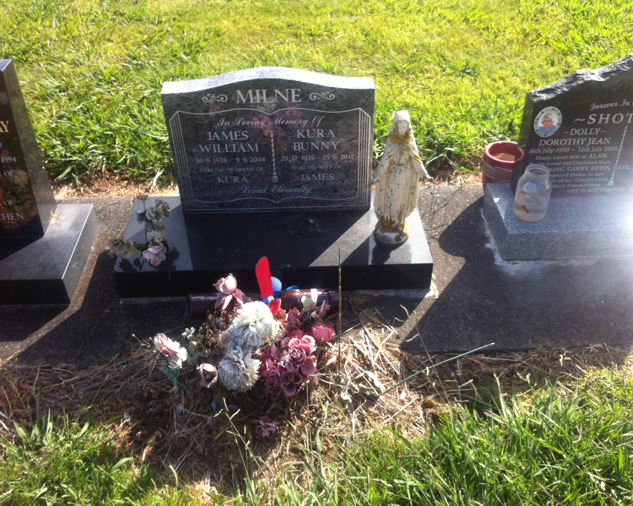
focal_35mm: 37
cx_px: 309
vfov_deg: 40.1
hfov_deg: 49.1
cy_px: 254
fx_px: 693
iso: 80
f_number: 2.8
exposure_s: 1/471
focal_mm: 3.85
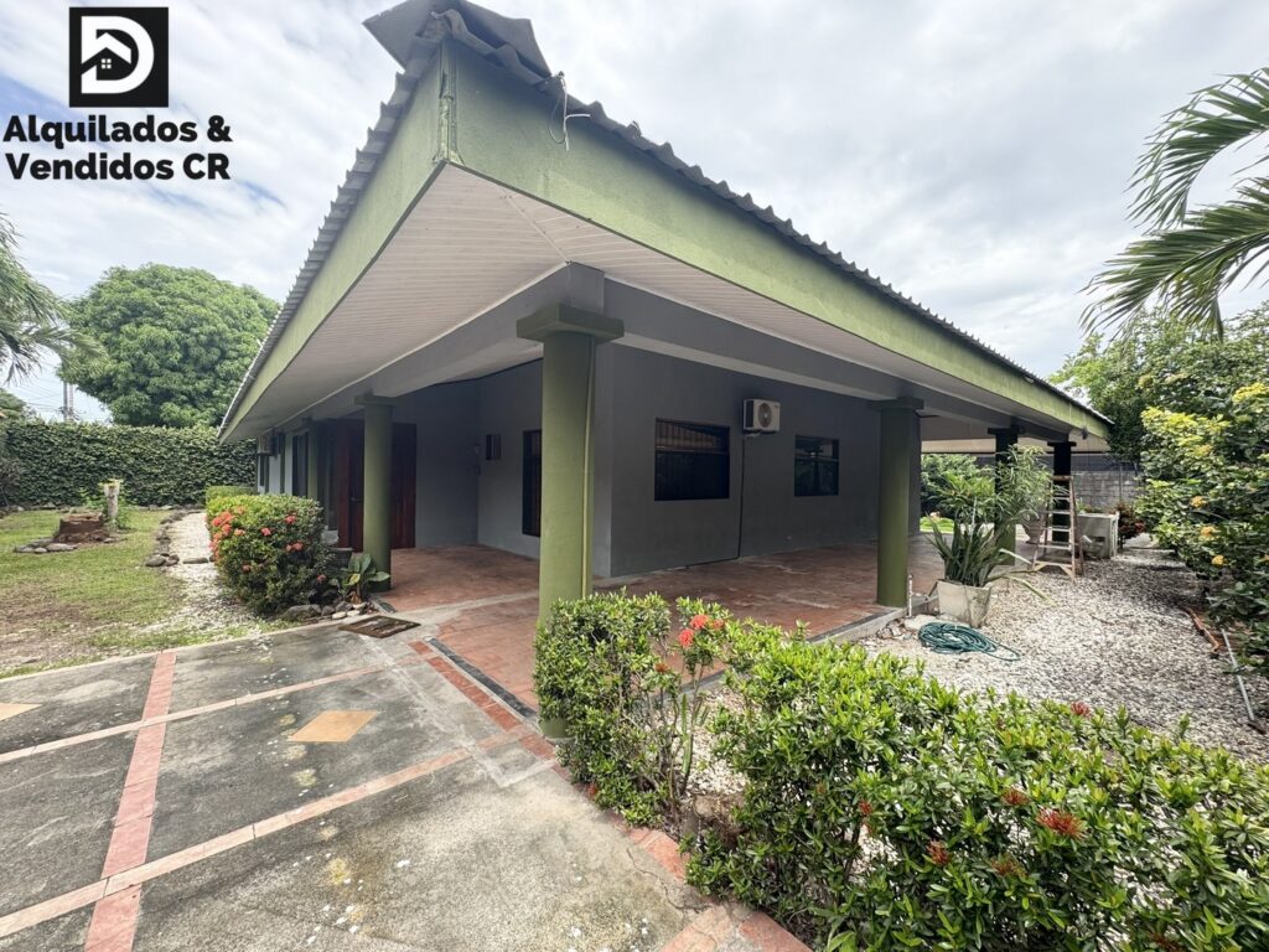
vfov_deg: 85.7
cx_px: 634
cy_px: 476
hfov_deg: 102.1
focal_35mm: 14
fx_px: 513
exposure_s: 1/189
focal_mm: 2.22
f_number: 2.2
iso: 40
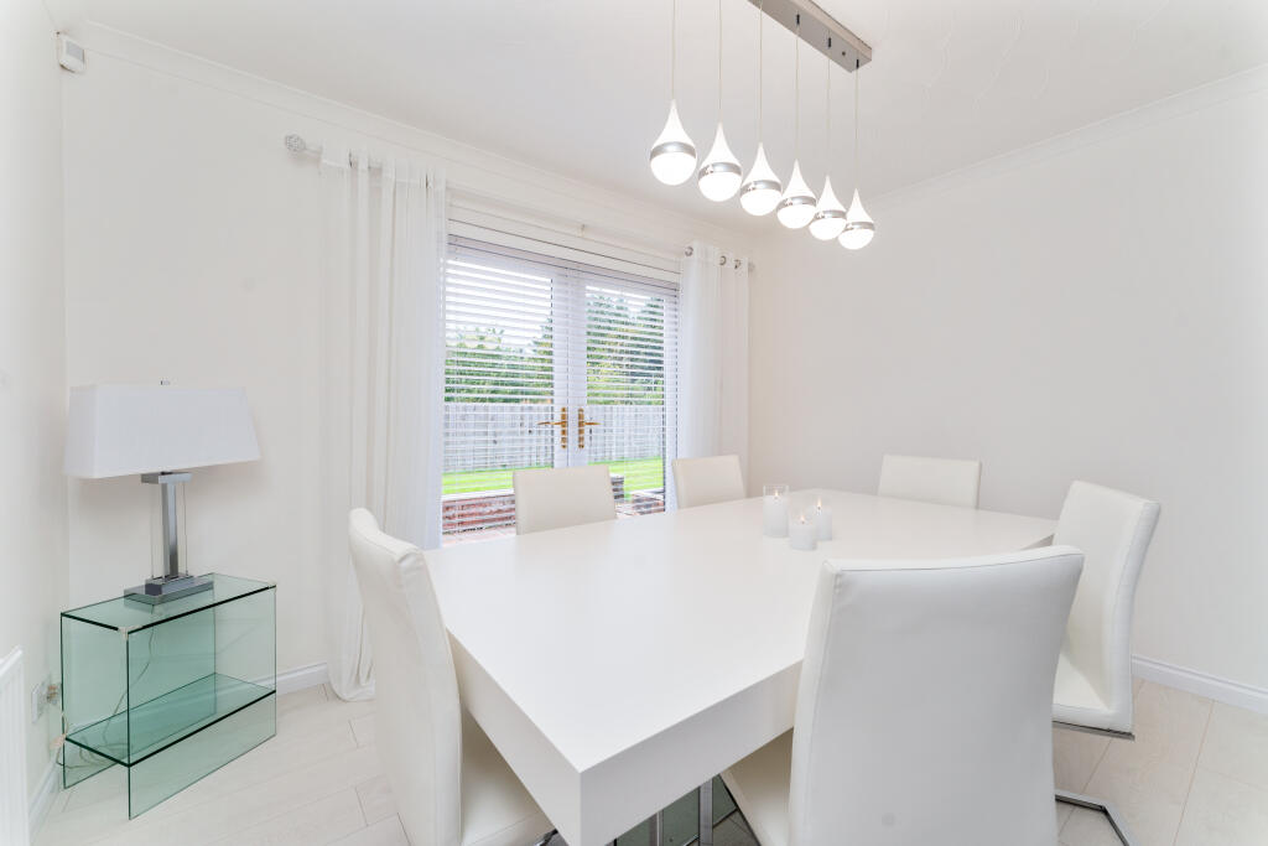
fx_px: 493
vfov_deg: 81.2
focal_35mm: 14
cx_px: 634
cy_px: 423
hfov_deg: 104.2
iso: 200
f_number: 8
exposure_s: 1/80
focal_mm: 14
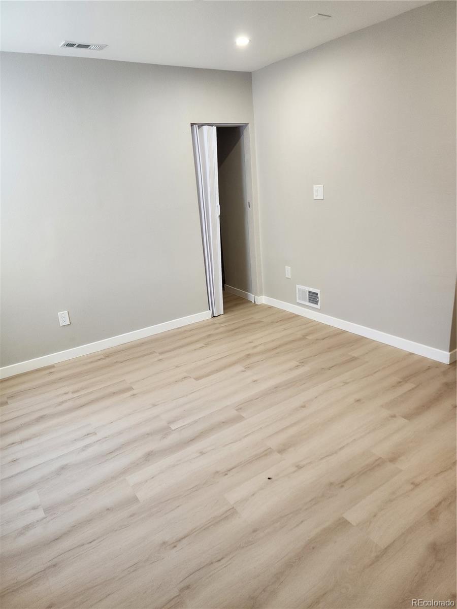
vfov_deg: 73.9
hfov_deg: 58.9
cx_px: 228
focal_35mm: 23
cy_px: 304
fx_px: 405
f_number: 1.8
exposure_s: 1/120
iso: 250
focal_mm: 6.4
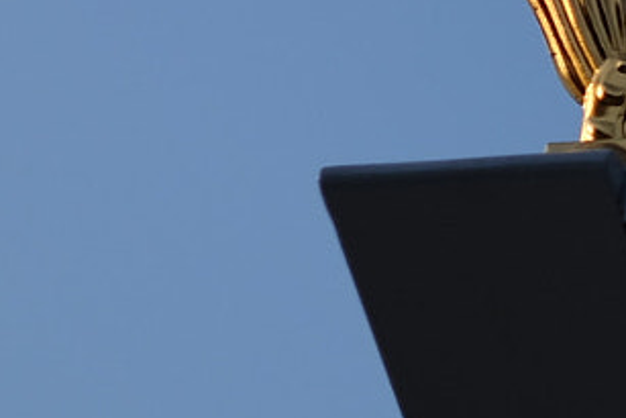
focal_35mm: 250
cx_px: 1142
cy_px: -292
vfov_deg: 5.4
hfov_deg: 7.9
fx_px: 4349
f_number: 2.2
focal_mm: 32
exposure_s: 1/6000
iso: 200
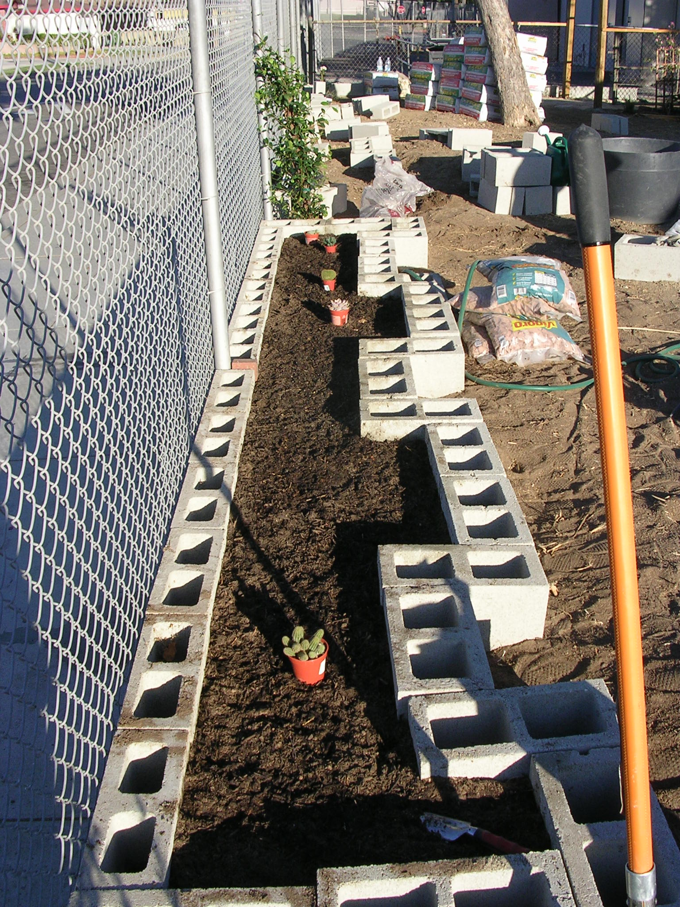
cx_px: 340
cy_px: 454
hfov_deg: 37.7
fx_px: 995
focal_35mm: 38
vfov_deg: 49.0
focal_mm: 5.8
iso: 50
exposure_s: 1/185
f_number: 5.6
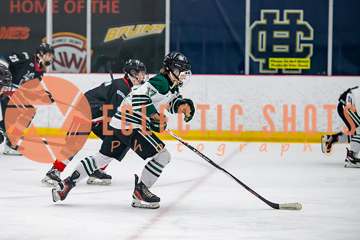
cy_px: 121
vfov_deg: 8.1
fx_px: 1689
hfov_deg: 12.2
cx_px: 118
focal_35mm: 169
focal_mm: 125
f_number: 3.2
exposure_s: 1/640
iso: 2000
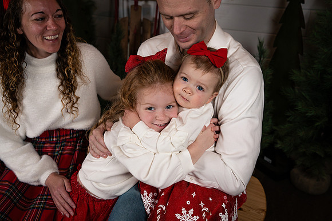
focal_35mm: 40
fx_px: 369
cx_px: 166
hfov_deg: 48.4
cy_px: 110
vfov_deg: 33.4
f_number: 5
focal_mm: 40
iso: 200
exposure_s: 1/250
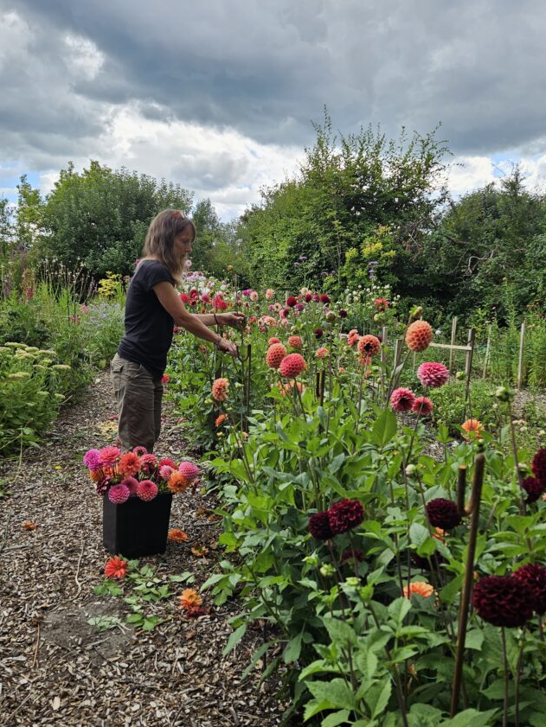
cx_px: 264
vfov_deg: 63.3
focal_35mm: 28
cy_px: 393
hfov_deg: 49.7
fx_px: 589
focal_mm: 5.4
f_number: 1.8
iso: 25
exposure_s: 1/362
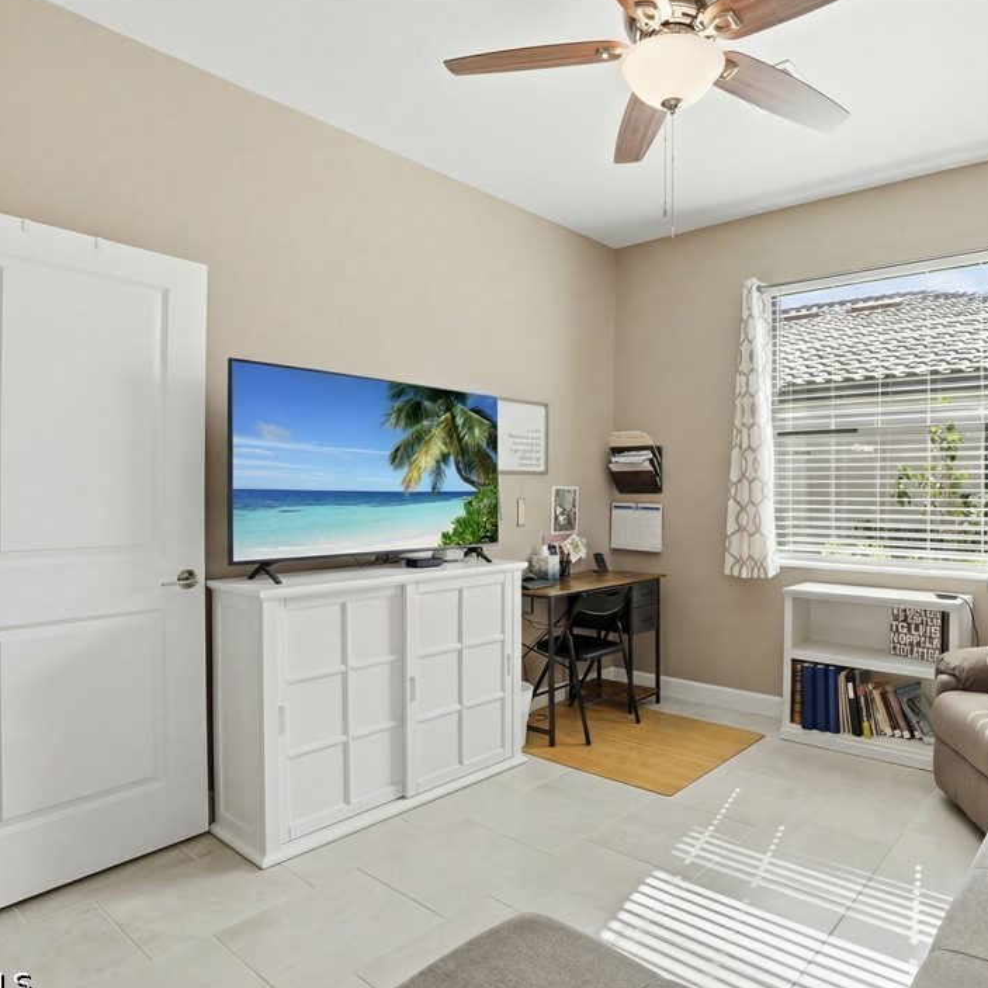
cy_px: 498
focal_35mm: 21
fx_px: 678
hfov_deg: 70.8
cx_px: 625
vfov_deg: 72.1
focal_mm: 16
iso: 400
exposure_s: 1/1000
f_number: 9
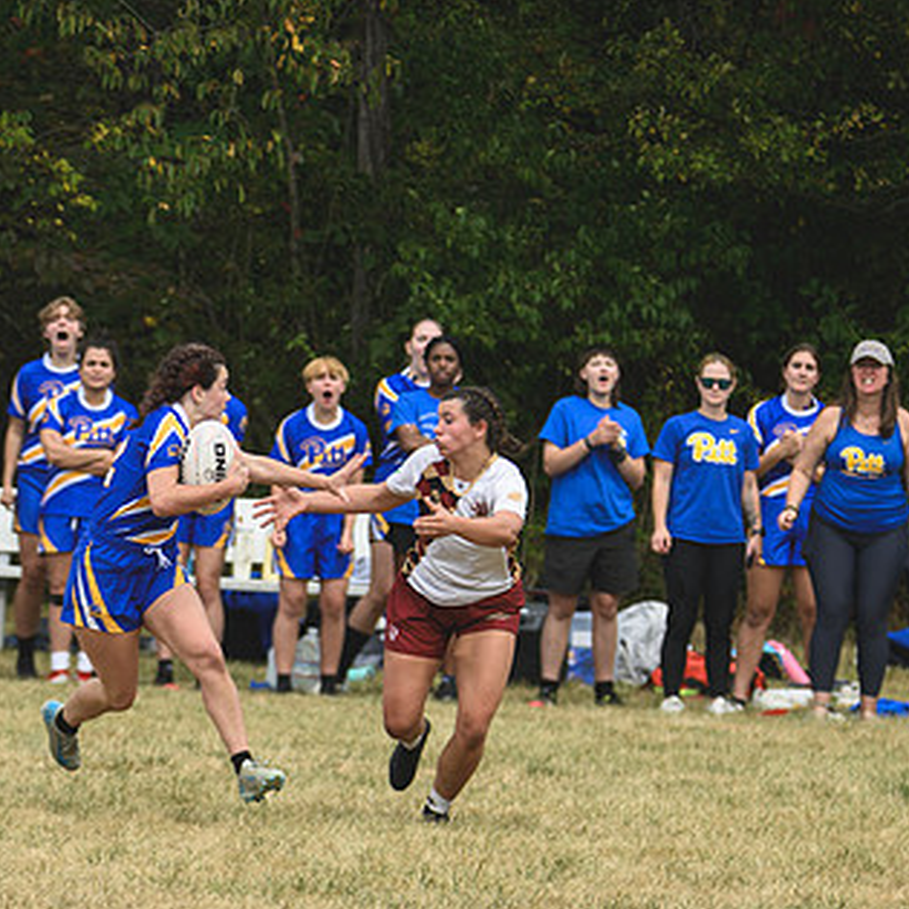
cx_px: 439
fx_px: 17439
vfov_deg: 3.0
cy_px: 528
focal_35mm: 587
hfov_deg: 3.0
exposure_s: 1/1000
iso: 280
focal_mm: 250
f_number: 5.6
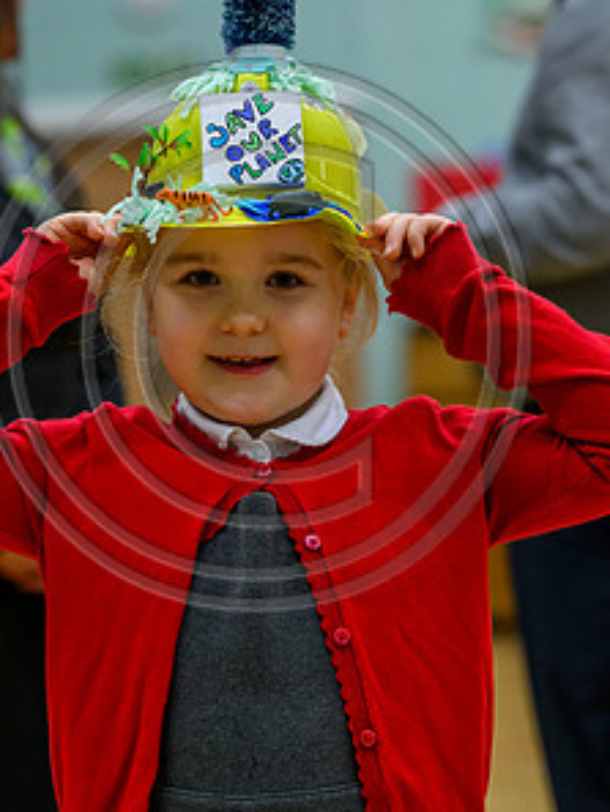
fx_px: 3381
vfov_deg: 13.7
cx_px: 254
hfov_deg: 10.3
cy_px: 334
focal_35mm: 144
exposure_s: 1/400
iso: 3200
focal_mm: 99
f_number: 3.5
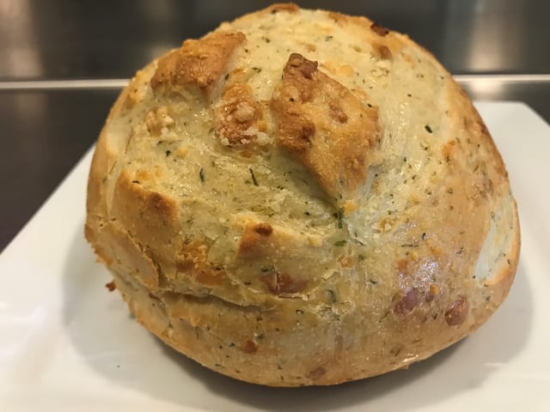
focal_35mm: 28
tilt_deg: -35.2
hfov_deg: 63.4
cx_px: 275
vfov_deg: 49.7
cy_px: 206
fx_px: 445
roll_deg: +0.9
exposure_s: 1/15
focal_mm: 3.99
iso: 80
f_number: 1.8
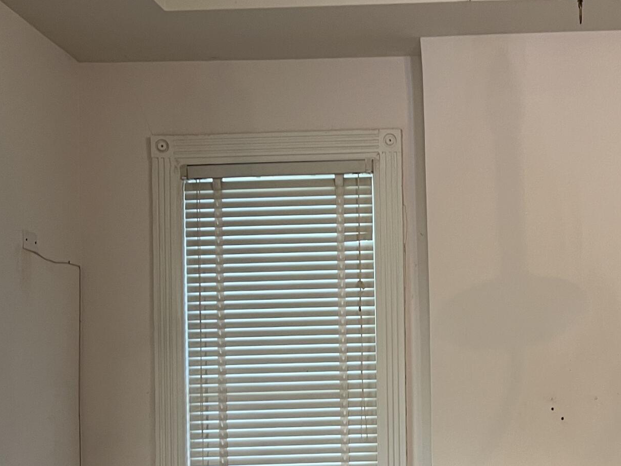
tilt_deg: -0.7
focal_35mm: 64
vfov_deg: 22.2
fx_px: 1148
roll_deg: -0.3
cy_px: 448
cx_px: 590
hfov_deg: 28.7
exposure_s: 1/60
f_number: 1.5
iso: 100
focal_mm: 5.7
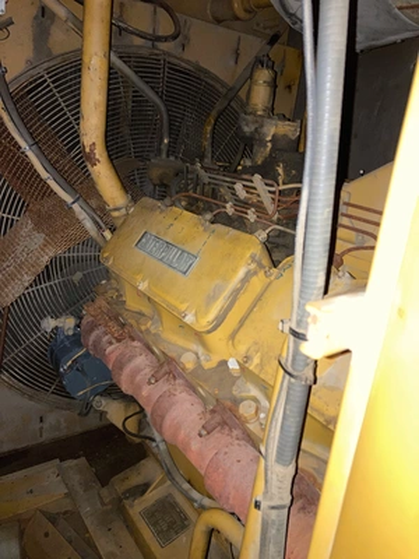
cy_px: 280
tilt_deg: -13.1
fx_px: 452
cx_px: 210
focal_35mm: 28
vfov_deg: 63.4
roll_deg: -11.5
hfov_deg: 49.7
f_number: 1.8
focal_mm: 3.99
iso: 64
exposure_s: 1/4
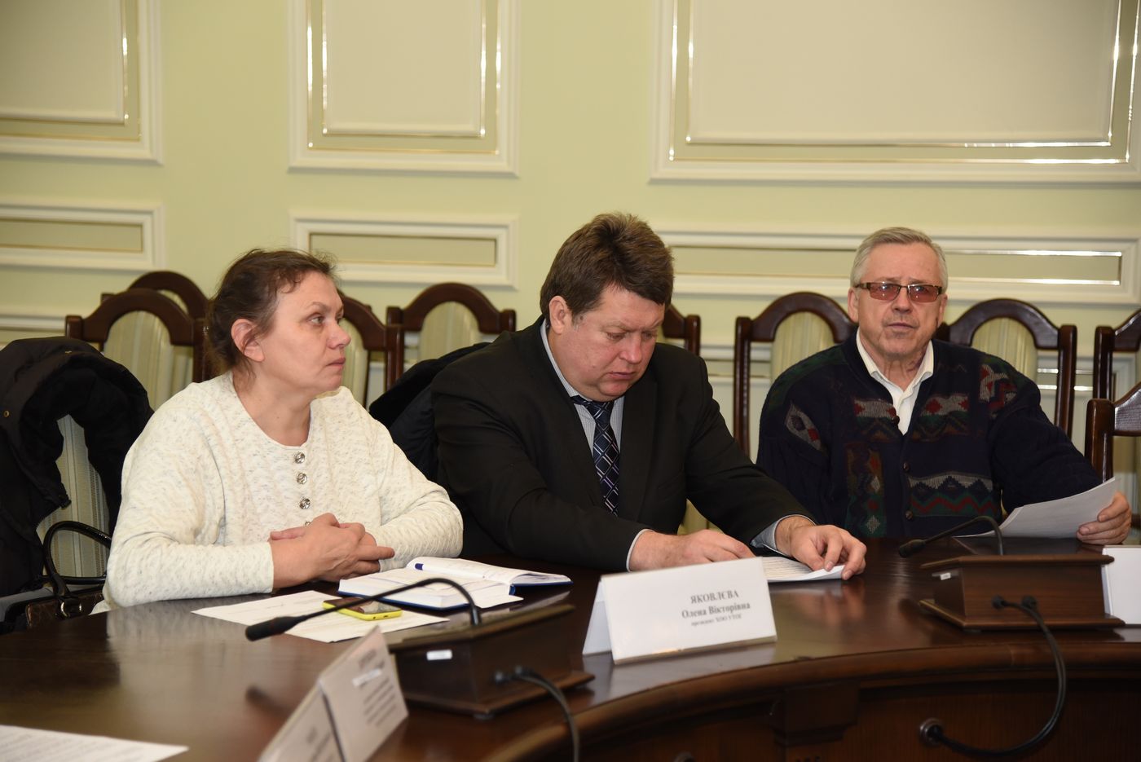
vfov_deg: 17.5
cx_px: 570
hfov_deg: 26.0
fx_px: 2473
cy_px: 381
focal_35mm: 78
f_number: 4
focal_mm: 78
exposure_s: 1/200
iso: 1250
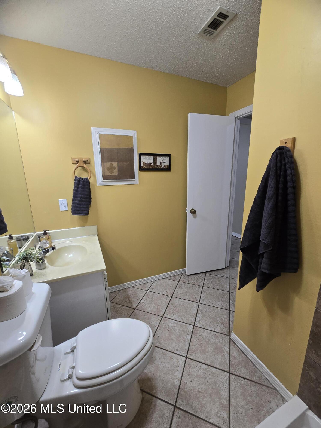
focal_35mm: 13
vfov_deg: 106.2
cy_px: 214
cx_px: 160
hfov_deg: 89.9
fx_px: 161
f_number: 2.2
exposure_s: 1/60
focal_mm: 2.2
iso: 125
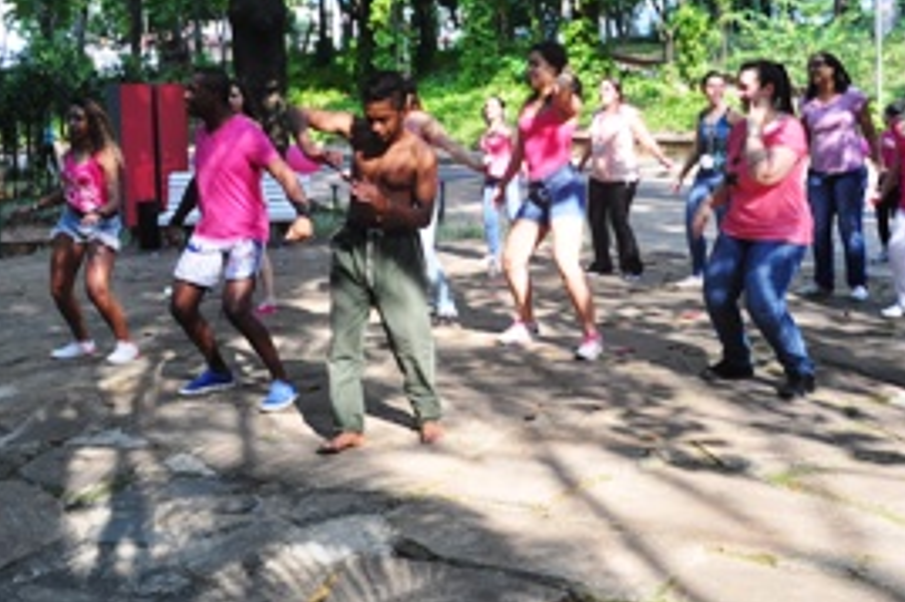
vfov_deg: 29.7
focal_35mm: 45
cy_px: 215
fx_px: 1131
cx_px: 532
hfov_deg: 43.5
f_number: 5.6
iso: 220
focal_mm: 18
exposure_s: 1/125
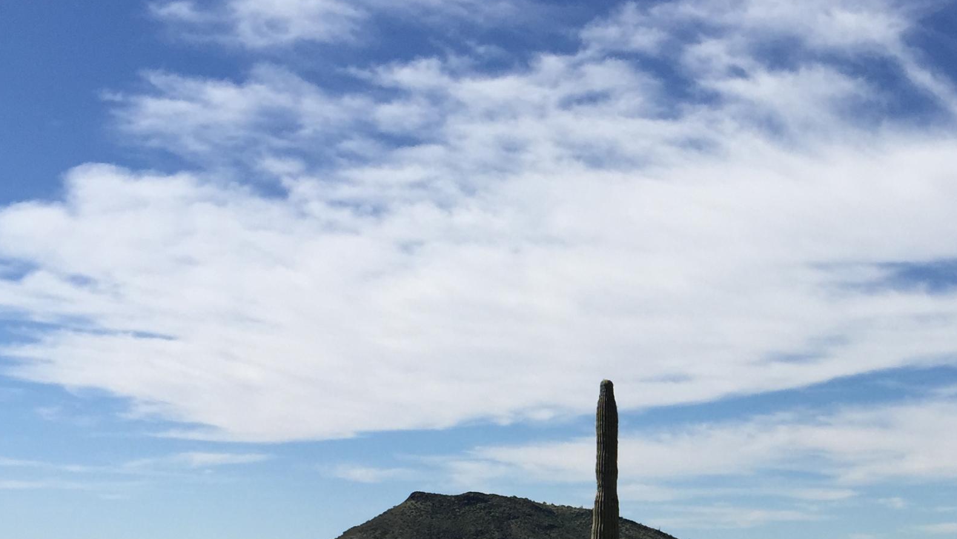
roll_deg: -0.9
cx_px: 709
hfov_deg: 34.2
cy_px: 560
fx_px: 1523
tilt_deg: +0.9
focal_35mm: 60
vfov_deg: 19.4
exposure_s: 1/3968
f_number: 2.2
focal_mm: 4.15
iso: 32
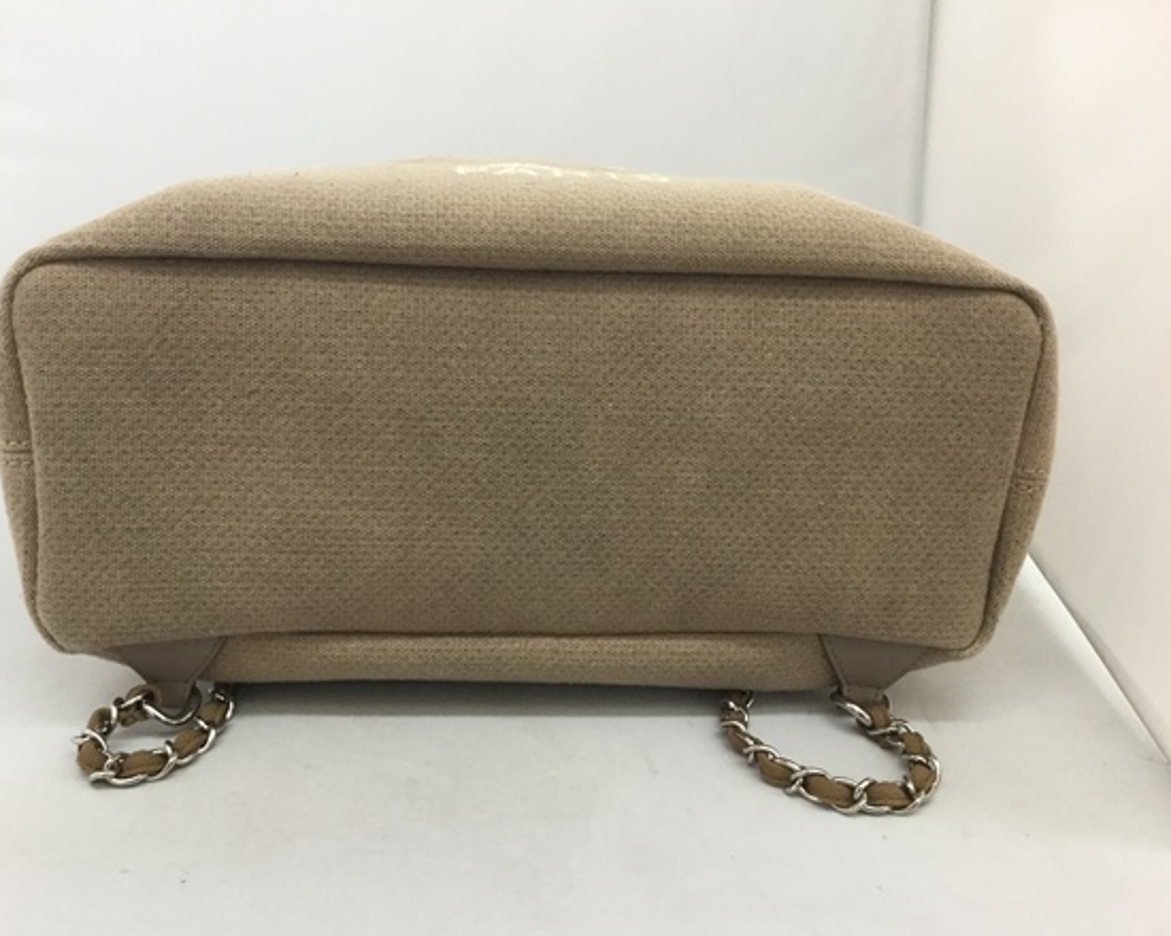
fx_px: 1144
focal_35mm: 33
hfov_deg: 54.2
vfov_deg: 44.5
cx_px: 541
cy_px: 462
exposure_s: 1/33
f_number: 2.4
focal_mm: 3.3
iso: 50
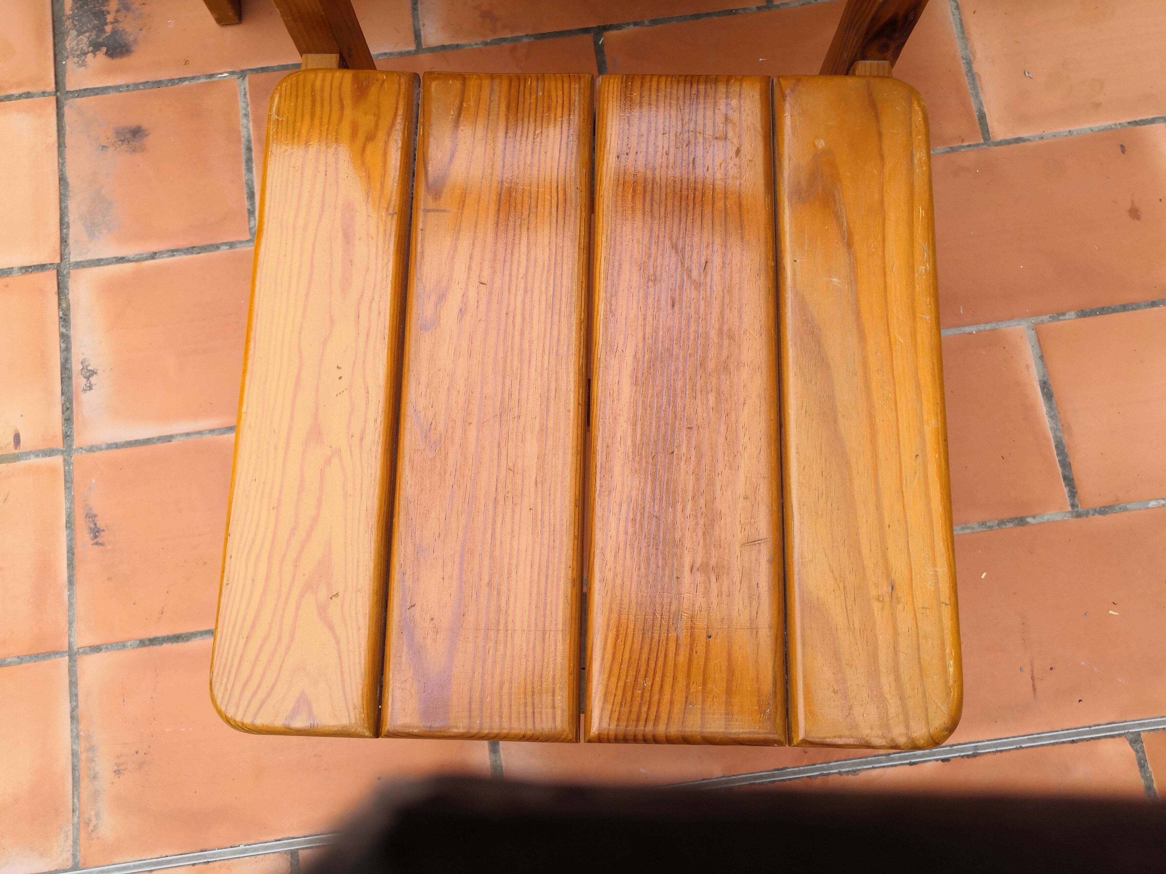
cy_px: 437
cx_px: 583
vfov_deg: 51.4
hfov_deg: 65.3
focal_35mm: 27
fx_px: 909
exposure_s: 1/900
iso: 125
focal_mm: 3.95
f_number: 1.8
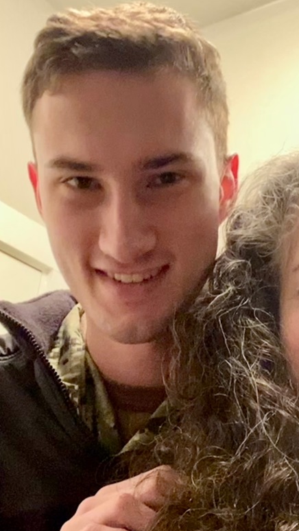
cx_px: 252
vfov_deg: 45.4
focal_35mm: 45
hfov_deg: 25.9
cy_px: 289
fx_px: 634
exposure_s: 1/15
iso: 1000
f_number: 2.2
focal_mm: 2.71
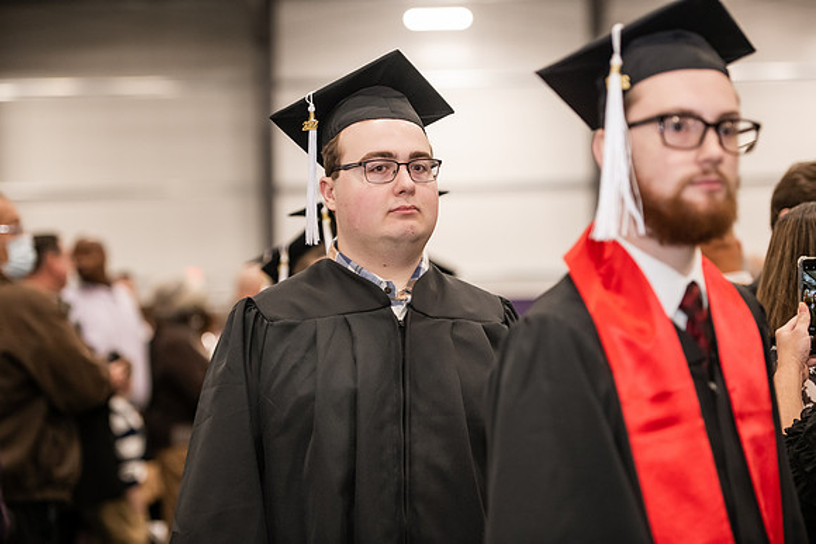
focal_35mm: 105
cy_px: 272
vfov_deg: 13.0
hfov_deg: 19.5
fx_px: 2380
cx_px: 408
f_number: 3.2
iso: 2000
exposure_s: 1/200
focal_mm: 105
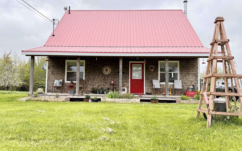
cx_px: 118
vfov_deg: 46.0
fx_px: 178
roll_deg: -1.1
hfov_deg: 68.4
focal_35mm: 27
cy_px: 74
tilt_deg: +4.6
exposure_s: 1/967
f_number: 1.78
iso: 100
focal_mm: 6.76
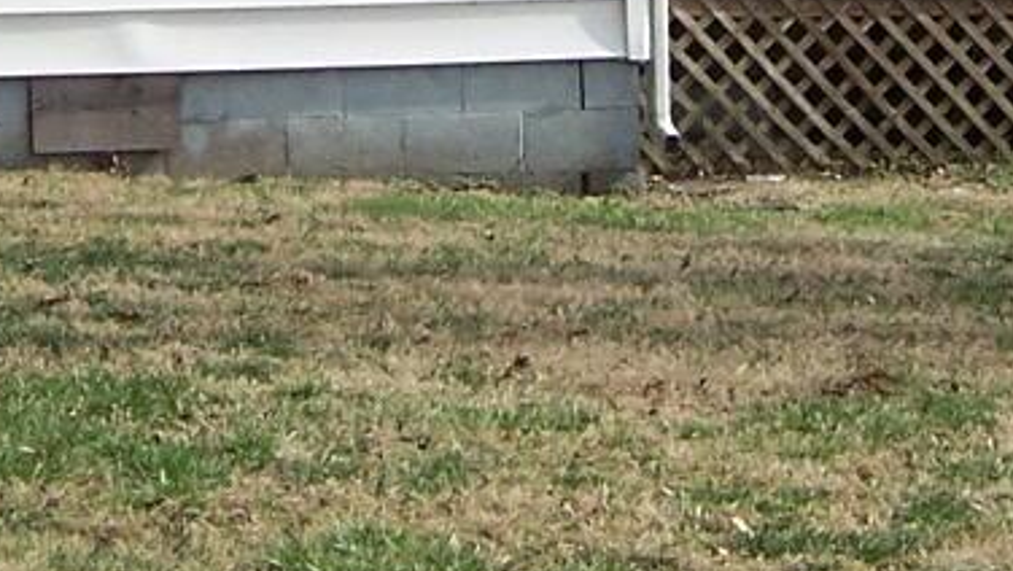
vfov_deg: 3.6
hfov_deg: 6.4
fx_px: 9057
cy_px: -369
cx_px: 498
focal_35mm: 337
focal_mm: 12.4
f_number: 3.2
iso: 80
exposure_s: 1/750
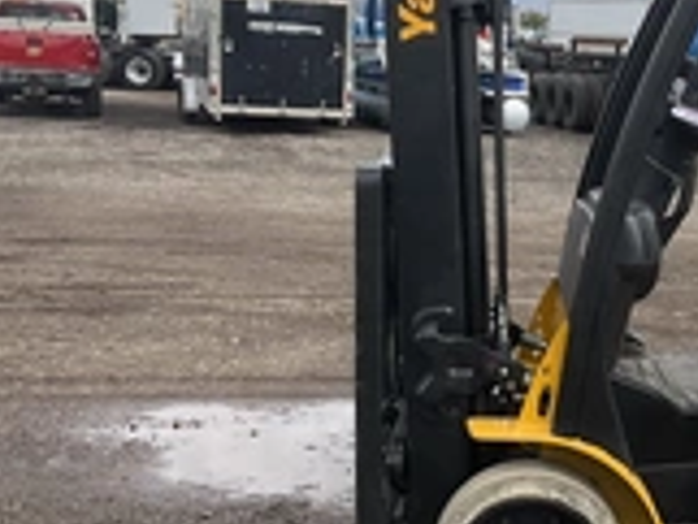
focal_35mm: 72
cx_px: 577
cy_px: 290
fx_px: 1453
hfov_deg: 26.4
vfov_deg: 20.5
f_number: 1.8
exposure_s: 1/759
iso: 25
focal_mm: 3
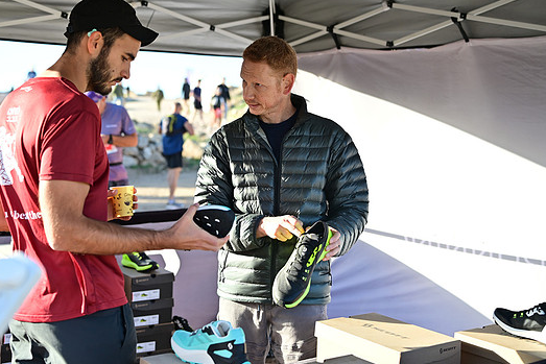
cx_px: 248
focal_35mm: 51
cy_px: 165
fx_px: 774
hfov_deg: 38.8
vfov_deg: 26.5
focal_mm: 46
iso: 200
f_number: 2.8
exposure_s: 1/640
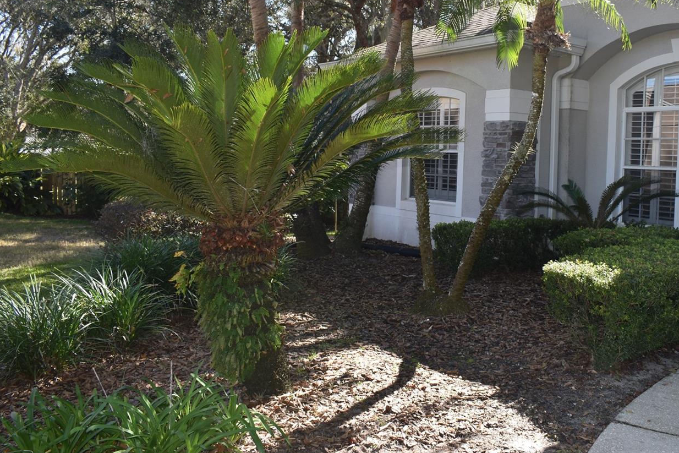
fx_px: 660
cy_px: 171
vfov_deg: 37.6
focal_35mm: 35
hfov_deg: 54.0
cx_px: 412
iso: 100
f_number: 5.6
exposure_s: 1/125
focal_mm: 18
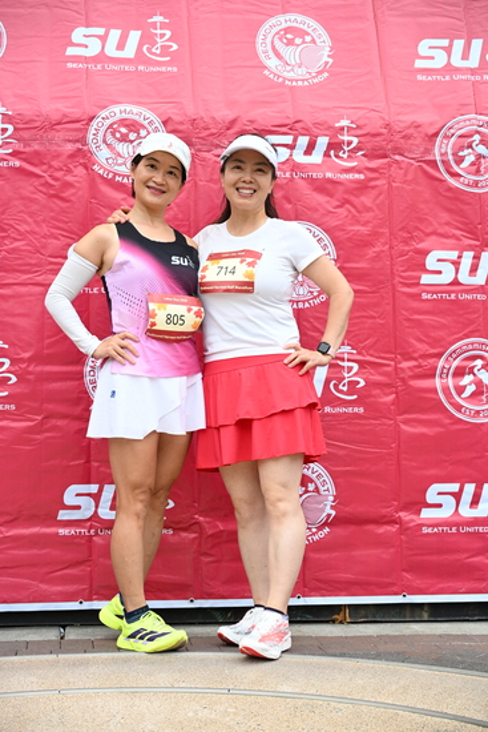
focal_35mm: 58
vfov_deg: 34.5
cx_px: 244
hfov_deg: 23.4
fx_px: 1178
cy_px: 366
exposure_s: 1/400
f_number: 4
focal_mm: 58
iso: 2000
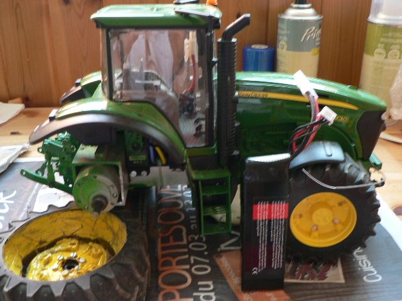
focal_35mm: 36
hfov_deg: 51.4
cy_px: 150
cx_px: 201
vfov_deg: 39.7
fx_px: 418
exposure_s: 1/6
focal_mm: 6
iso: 100
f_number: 2.8
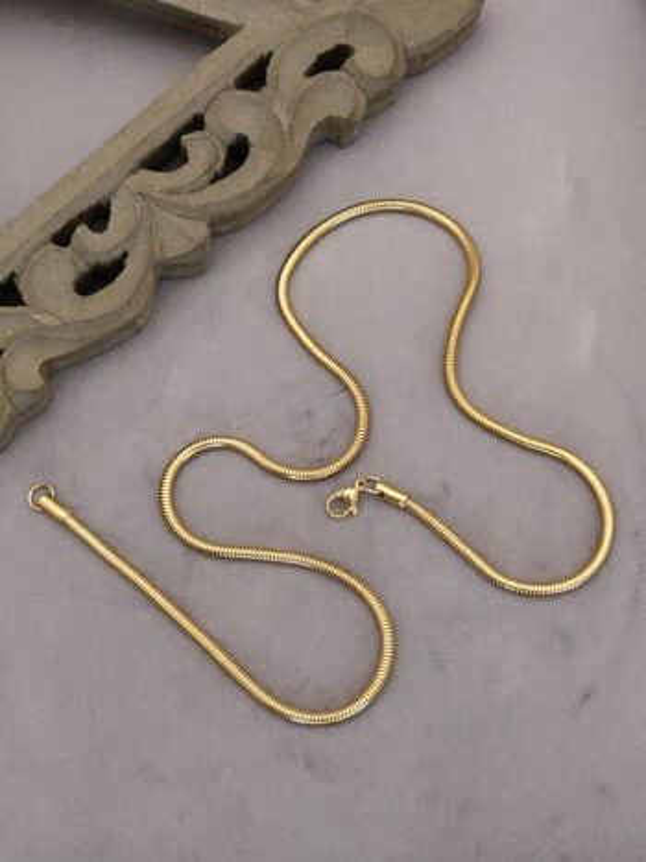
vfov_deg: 69.4
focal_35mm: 25
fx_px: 622
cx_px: 323
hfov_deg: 54.9
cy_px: 431
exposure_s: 1/14
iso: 2000
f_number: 1.7
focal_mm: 4.25
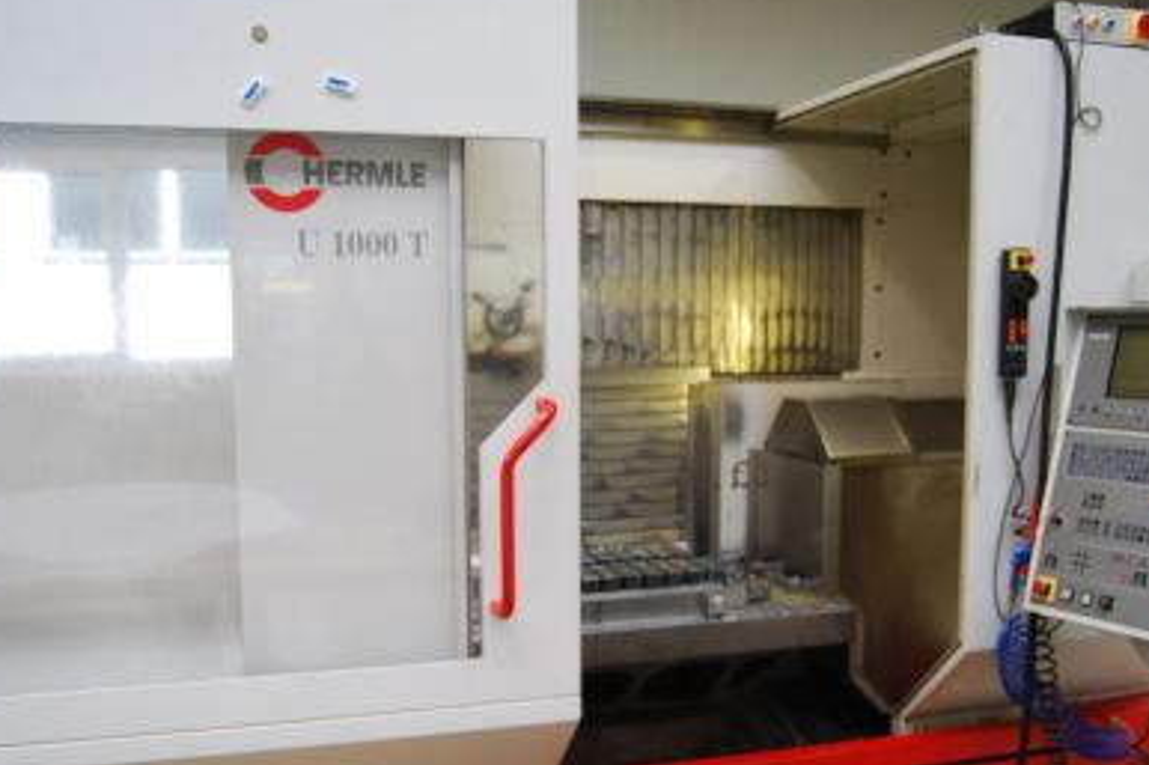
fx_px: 1117
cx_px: 560
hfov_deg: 54.4
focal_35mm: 35
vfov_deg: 37.7
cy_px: 452
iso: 200
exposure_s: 1/40
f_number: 3.5
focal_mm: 18
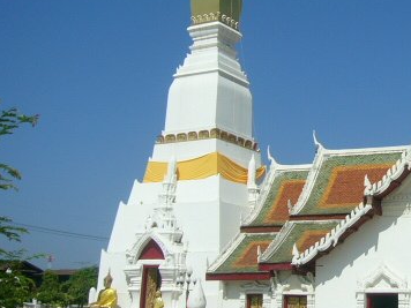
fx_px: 748
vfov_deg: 23.3
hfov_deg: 29.5
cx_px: 365
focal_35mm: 63
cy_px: 132
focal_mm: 5.8
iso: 50
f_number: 8
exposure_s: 1/400
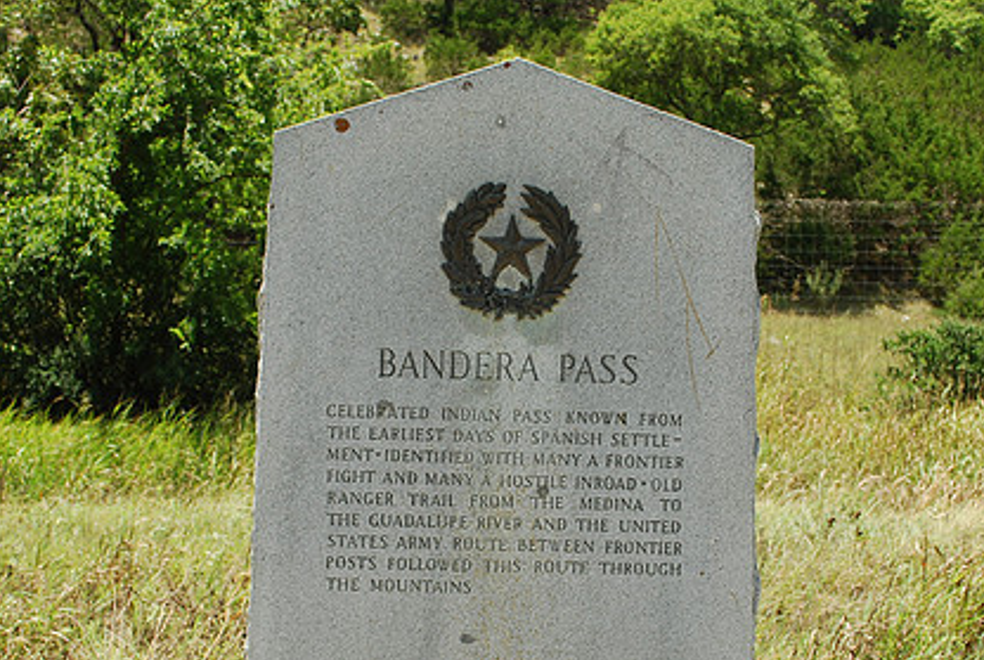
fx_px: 1260
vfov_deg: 29.1
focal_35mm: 46
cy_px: 455
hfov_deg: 42.7
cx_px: 501
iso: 100
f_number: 5.6
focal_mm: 22
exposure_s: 1/250
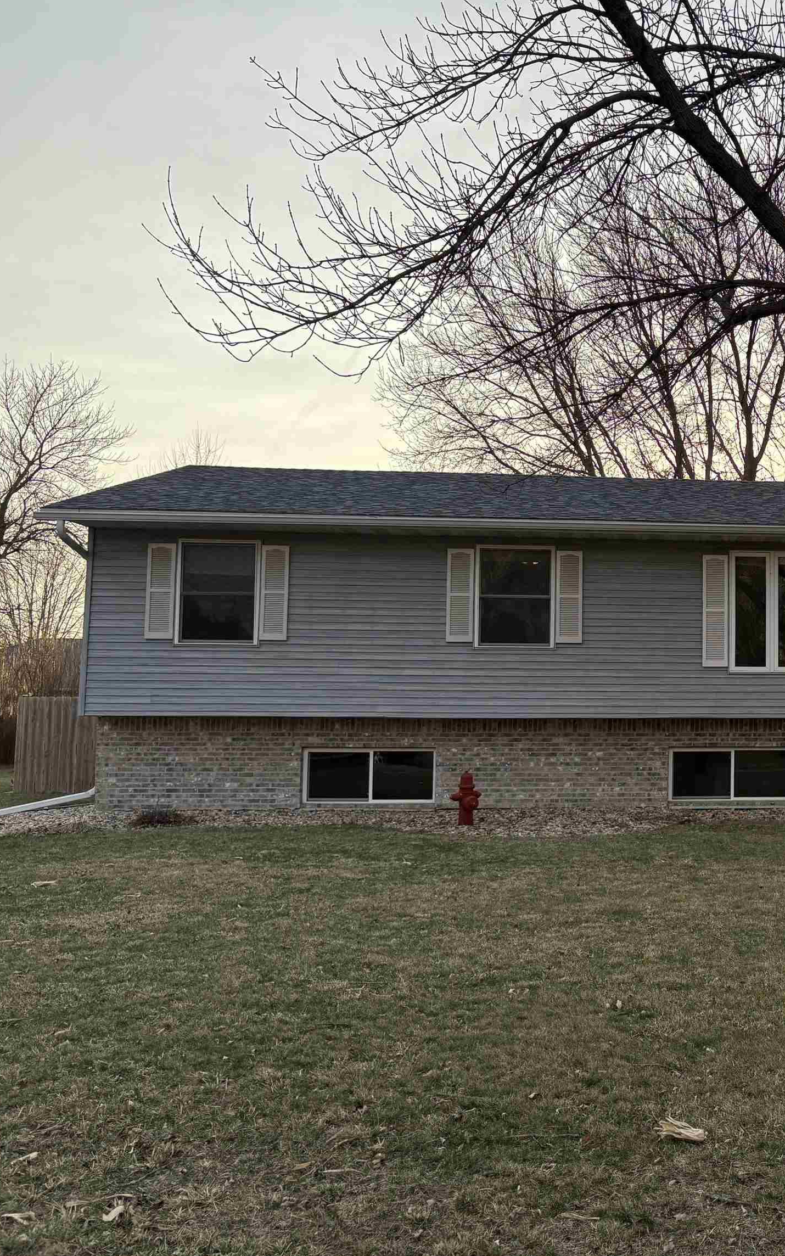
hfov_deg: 31.1
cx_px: 836
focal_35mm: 37
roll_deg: +2.1
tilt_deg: +6.6
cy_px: 631
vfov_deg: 52.7
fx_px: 1267
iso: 50
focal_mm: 5.96
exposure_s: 1/708
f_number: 1.6
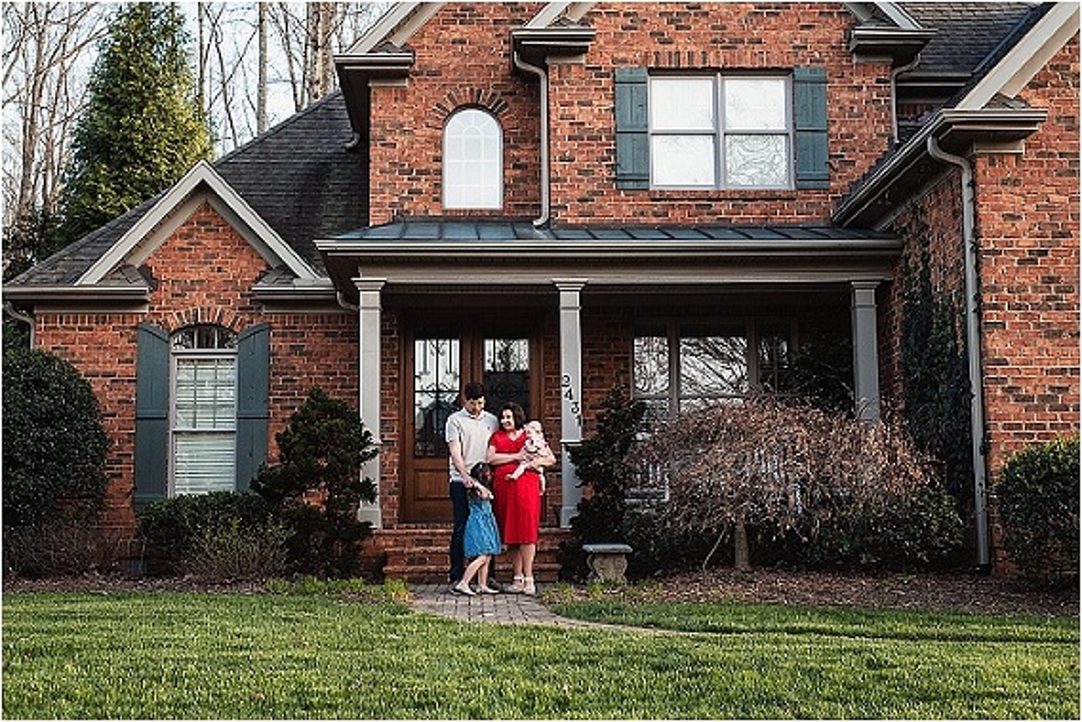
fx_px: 1503
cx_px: 541
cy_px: 361
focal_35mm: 50
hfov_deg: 39.6
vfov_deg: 27.0
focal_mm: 50
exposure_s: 1/320
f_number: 4.5
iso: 500
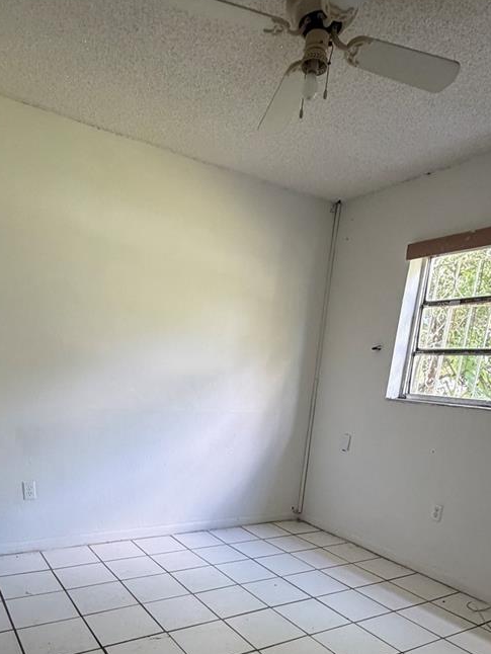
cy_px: 528
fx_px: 491
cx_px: 220
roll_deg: -4.5
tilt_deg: -16.8
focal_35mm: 26
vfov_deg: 61.4
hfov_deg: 53.0
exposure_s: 1/117
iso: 320
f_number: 2.2
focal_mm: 2.22
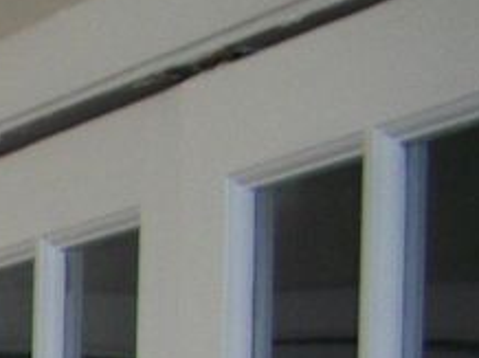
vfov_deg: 5.7
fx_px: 3331
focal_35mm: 241
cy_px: 1095
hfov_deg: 7.0
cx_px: -1129
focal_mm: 6.3
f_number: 3.1
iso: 80
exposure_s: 1/40
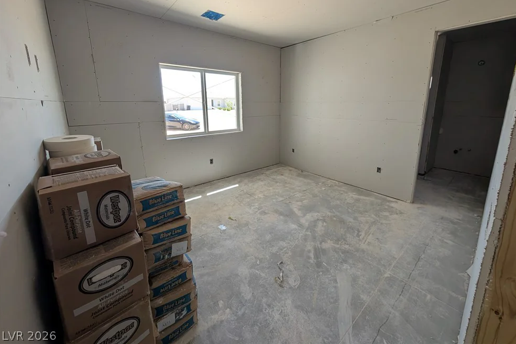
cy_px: 143
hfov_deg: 108.3
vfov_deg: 84.7
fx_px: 186
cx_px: 267
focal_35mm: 13
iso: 47
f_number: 1.7
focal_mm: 2.02
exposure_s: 1/210
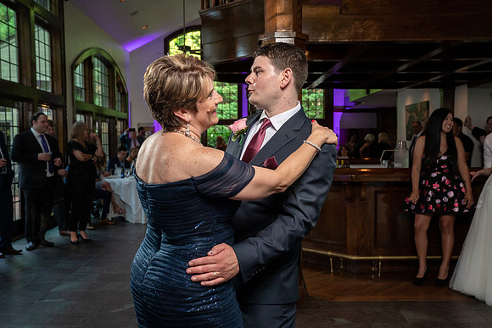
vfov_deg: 35.6
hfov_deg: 51.5
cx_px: 245
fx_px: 511
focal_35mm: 37
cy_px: 164
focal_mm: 37
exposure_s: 1/200
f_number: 5.6
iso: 2000
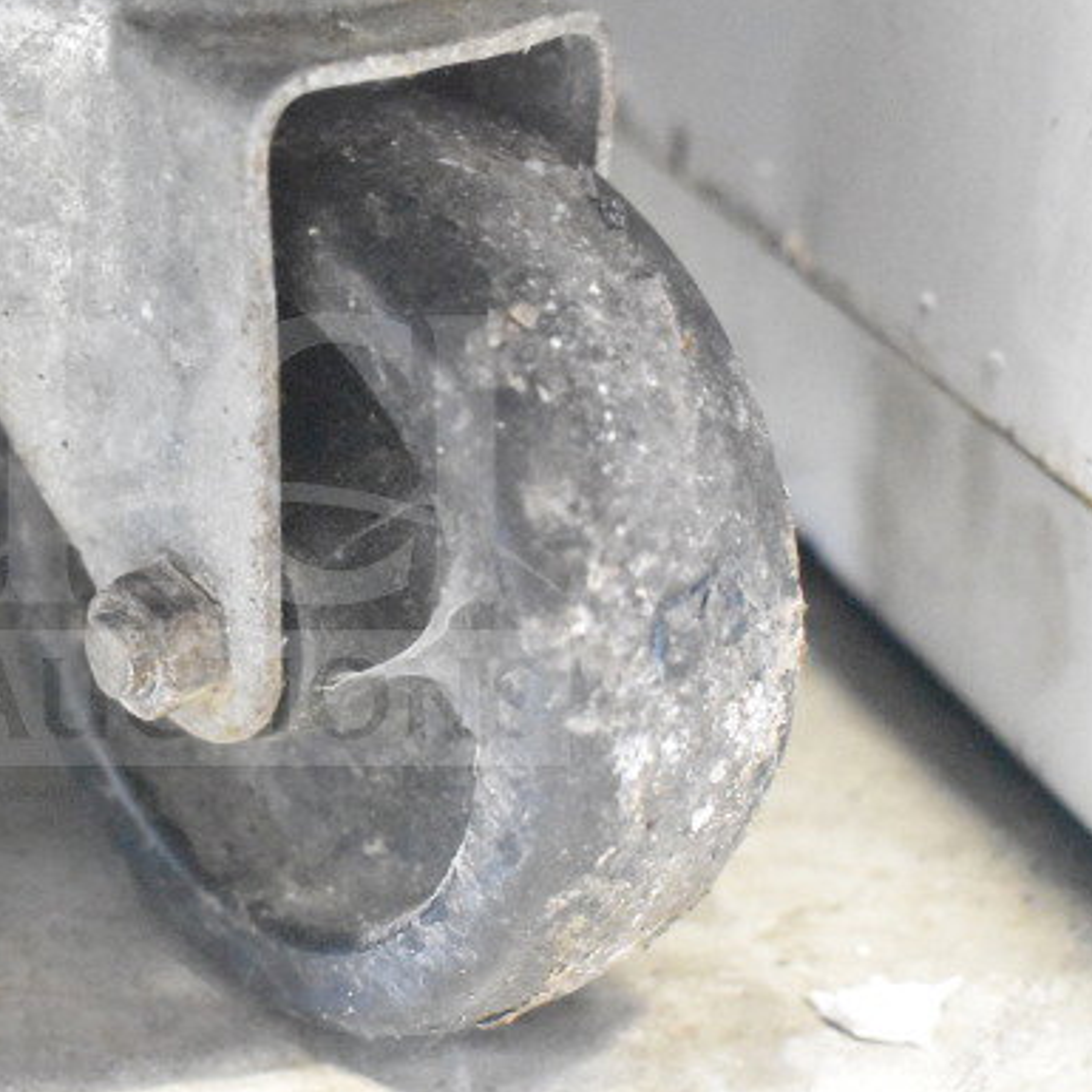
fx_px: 2522
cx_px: 250
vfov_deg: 24.4
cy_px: 540
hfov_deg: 24.1
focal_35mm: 71
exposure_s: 1/40
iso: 25600
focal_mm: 35
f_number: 4.5
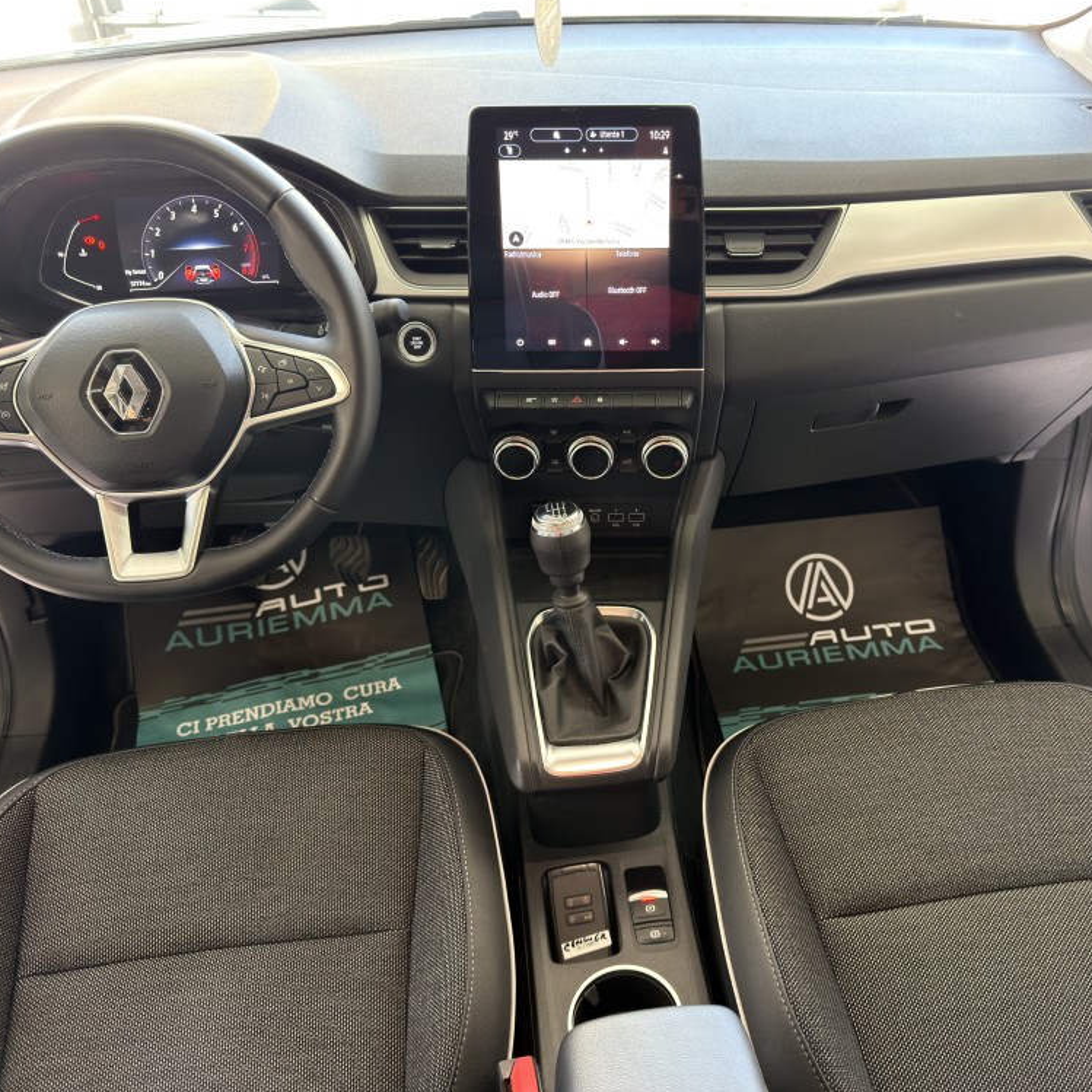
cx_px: 620
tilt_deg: -37.8
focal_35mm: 29
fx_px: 1035
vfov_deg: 55.6
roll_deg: +1.3
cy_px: 538
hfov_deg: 55.4
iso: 250
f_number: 1.78
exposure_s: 1/33
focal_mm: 6.76
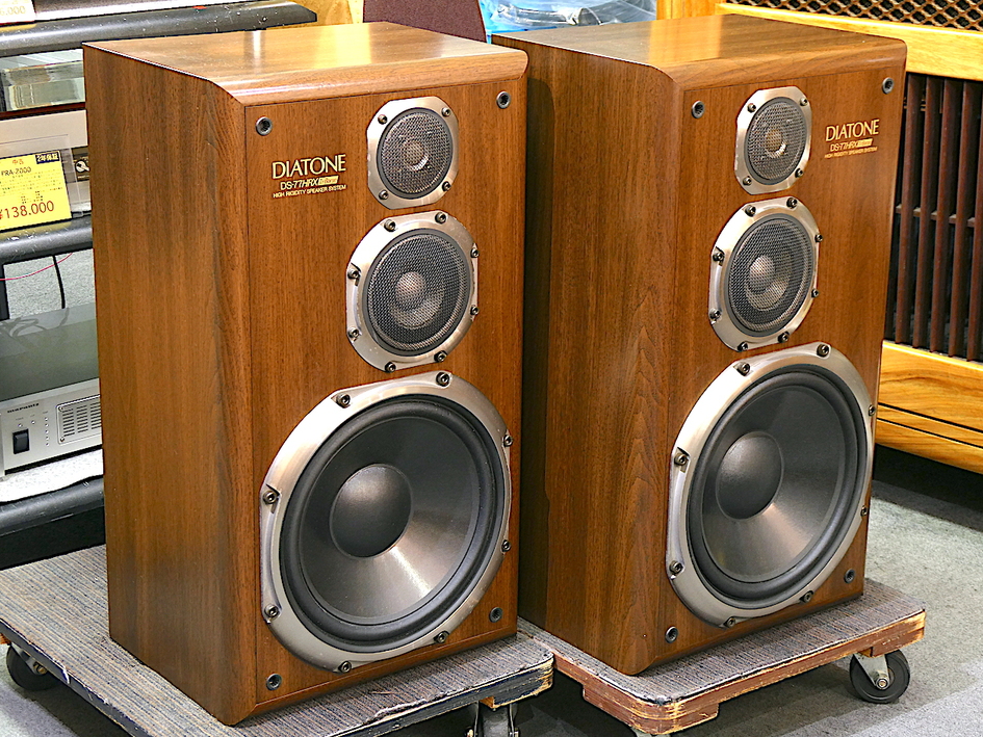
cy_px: 364
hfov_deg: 29.4
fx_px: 1874
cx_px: 494
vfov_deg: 22.3
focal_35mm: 66
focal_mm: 11.7
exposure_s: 1/1.6
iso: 100
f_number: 4.4
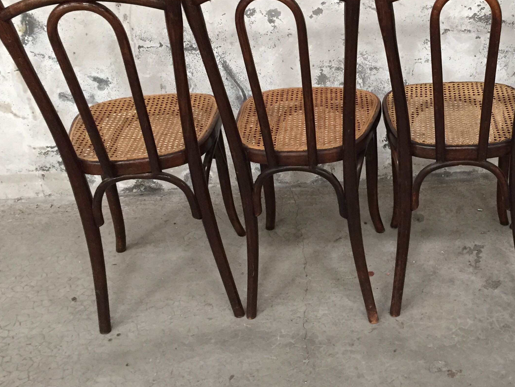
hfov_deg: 40.9
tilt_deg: -31.4
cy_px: 191
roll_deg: +2.2
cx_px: 382
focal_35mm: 45
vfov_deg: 32.2
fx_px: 670
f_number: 2.2
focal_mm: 4.15
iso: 250
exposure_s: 1/20
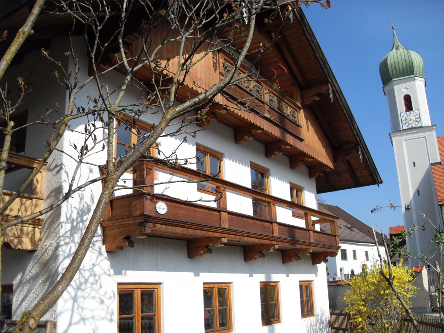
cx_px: 222
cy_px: 166
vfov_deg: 41.8
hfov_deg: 54.0
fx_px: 436
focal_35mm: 34
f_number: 7
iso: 80
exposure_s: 1/250
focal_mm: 6.3
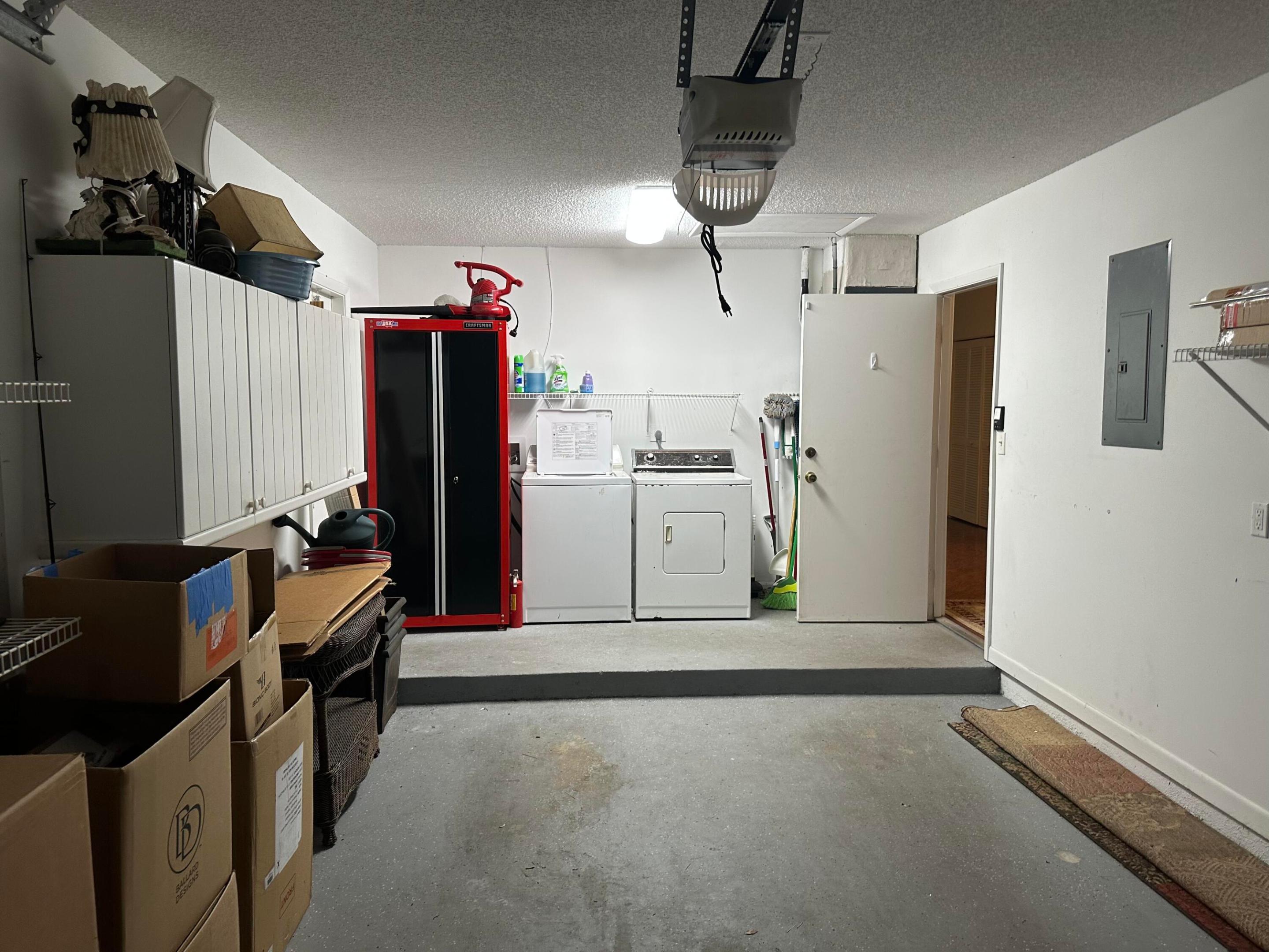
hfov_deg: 71.6
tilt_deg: -5.9
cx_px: 634
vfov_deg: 56.8
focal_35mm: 24
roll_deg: -0.2
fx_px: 880
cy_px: 476
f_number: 1.78
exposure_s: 1/60
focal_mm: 6.86
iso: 160
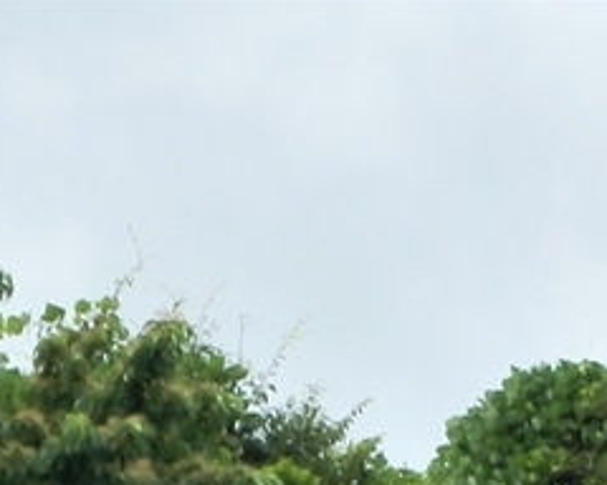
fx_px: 4473
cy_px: 1132
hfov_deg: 7.8
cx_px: 346
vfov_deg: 6.0
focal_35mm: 249
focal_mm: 9.2
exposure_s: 1/320
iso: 80
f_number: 4.3
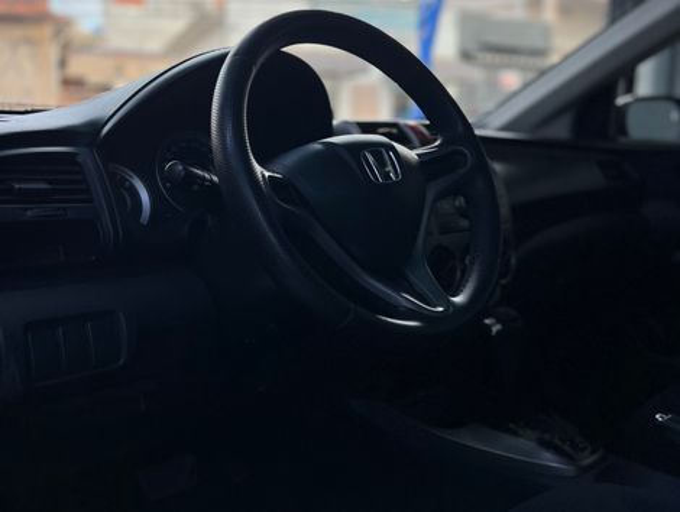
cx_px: 340
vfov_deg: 53.2
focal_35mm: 26
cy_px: 256
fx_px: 512
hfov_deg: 67.2
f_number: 1.5
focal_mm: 5.7
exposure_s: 1/120
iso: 100
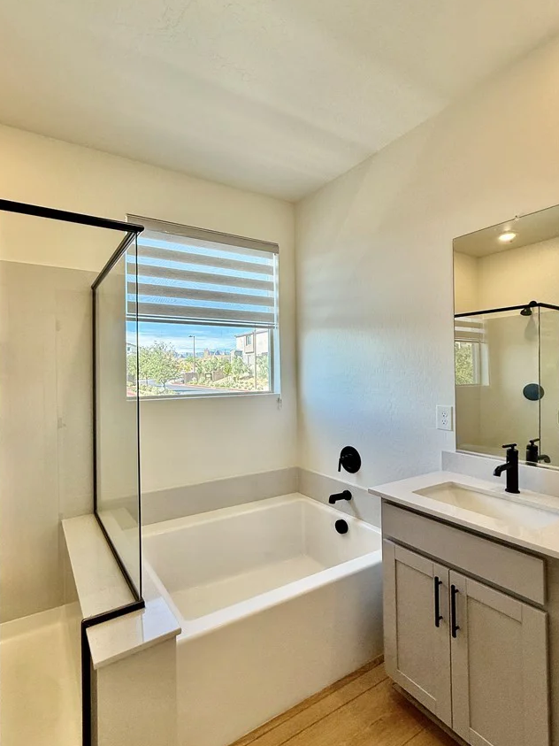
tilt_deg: +0.8
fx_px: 366
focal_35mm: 17
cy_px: 373
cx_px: 230
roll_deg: -0.1
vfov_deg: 91.0
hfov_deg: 74.1
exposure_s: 1/213
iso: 64
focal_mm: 2.22
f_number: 2.2
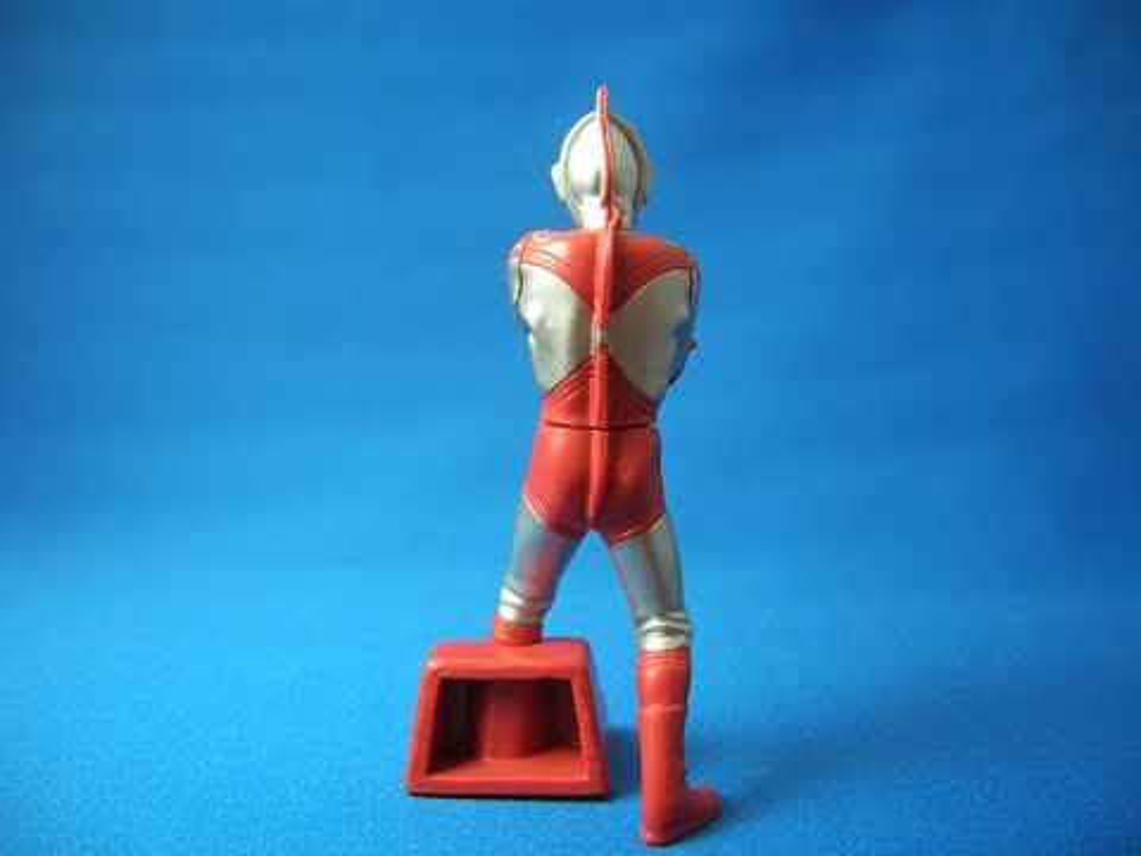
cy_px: 428
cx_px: 570
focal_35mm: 34
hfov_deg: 54.0
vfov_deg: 41.8
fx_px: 1121
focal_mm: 5.7
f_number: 2.9
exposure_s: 1/8.3
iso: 50
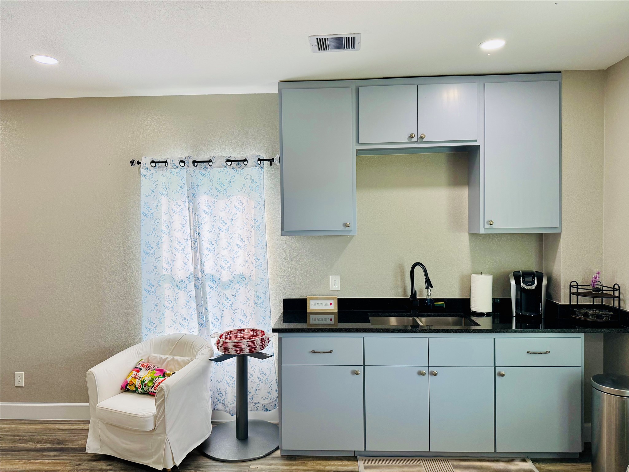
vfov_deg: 56.8
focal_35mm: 24
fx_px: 436
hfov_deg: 71.6
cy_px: 236
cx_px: 314
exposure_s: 1/120
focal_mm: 6.76
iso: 100
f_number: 1.78
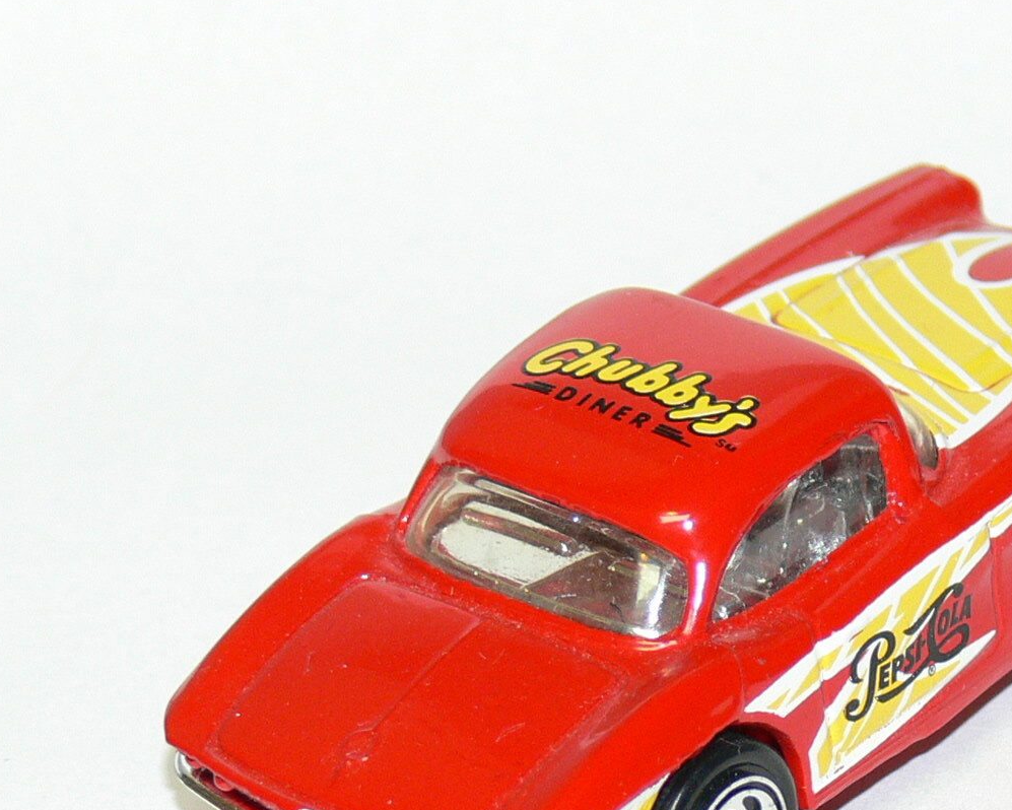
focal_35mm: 271
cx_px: 751
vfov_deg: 5.7
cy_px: 517
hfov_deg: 7.1
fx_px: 8118
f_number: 3.6
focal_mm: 23
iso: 100
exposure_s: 1/30
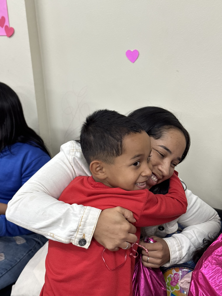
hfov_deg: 30.3
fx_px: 410
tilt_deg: -18.0
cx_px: 111
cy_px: 148
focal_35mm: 48
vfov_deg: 39.7
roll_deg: +3.0
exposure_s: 1/60
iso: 160
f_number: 1.78
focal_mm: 6.76
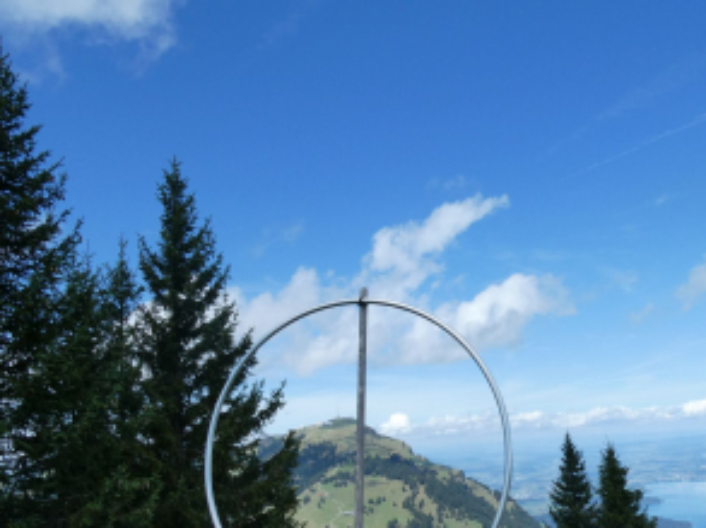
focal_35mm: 35
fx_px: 713
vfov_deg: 40.4
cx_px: 360
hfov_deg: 52.7
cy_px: 321
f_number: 3.5
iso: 80
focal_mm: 4.3
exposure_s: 1/1000
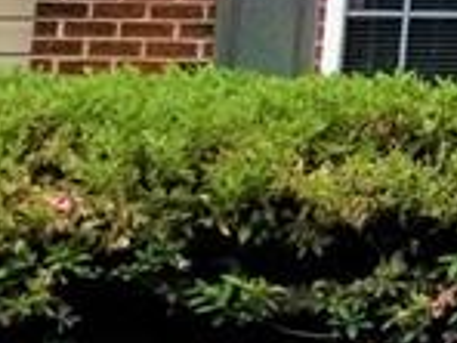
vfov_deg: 7.9
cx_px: 1155
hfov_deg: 9.6
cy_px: -346
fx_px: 2376
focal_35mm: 180
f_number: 1.7
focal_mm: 4.25
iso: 50
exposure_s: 1/1396
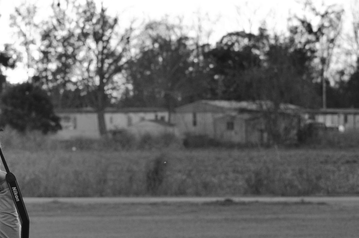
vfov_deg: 7.1
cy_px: 121
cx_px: 87
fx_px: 1921
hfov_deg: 10.7
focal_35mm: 193
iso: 800
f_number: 5.6
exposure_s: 1/160
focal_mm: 70
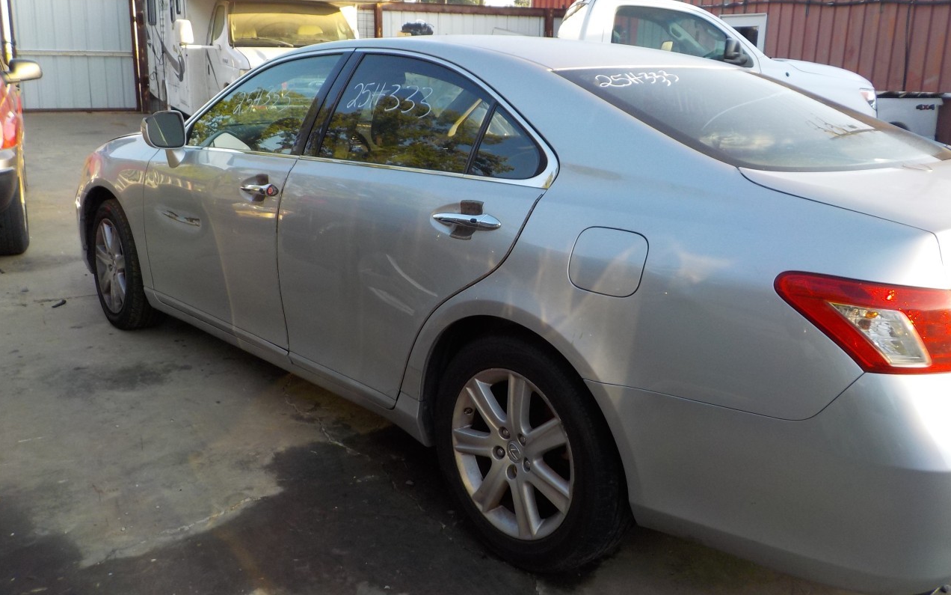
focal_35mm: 32
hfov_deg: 59.7
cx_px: 476
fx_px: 829
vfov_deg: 39.4
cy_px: 272
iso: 125
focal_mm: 4.1
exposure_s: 1/200
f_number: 3.3
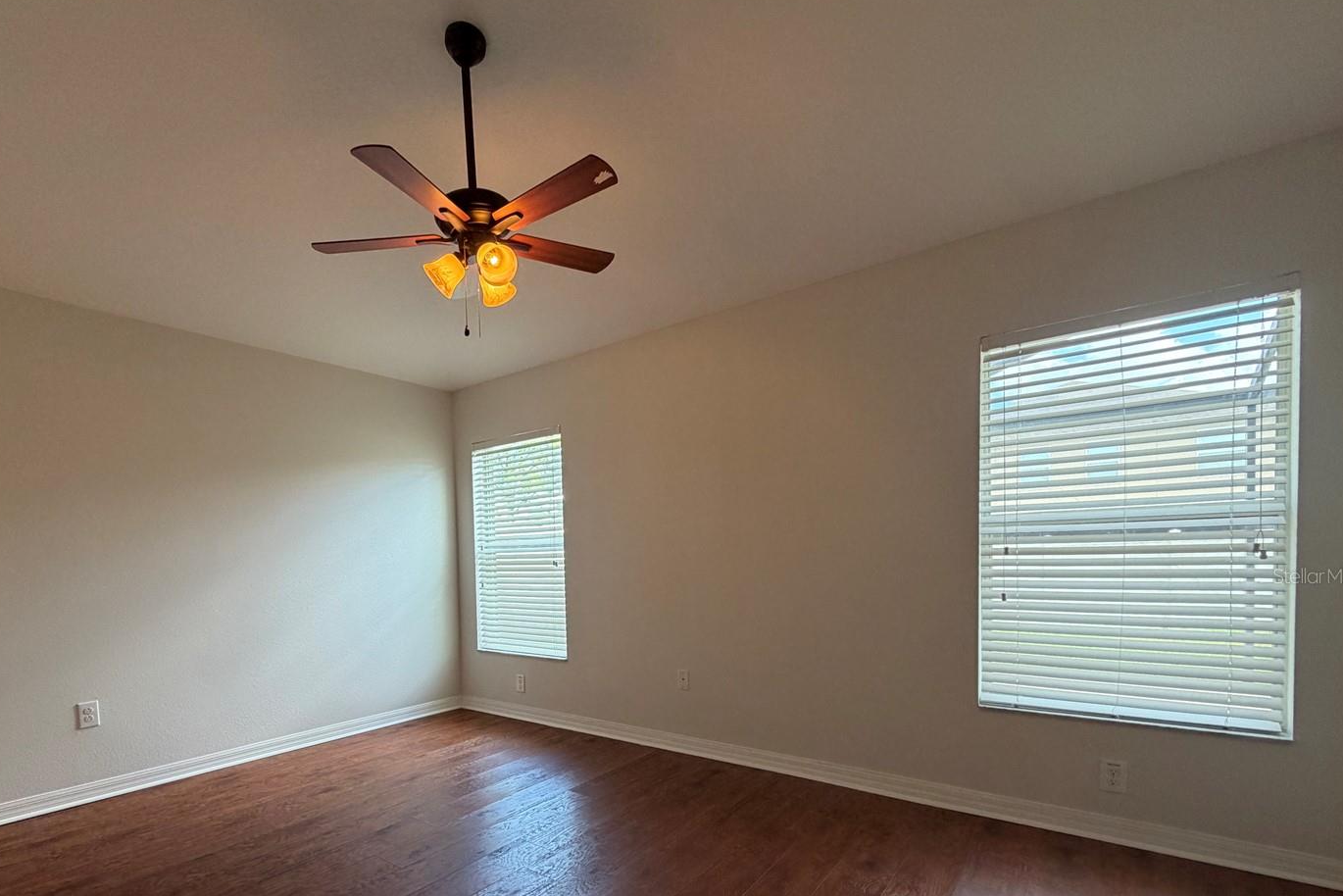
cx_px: 581
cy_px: 575
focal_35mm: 17
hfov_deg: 92.7
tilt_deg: -2.0
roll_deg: +2.0
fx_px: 634
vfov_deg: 69.0
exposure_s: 1/120
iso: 200
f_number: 2.2
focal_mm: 2.22
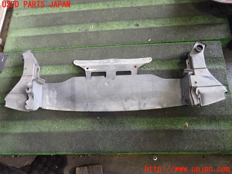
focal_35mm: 30
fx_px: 201
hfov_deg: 60.0
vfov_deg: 46.8
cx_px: 116
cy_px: 87
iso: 250
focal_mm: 5.4
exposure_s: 1/30
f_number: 2.3
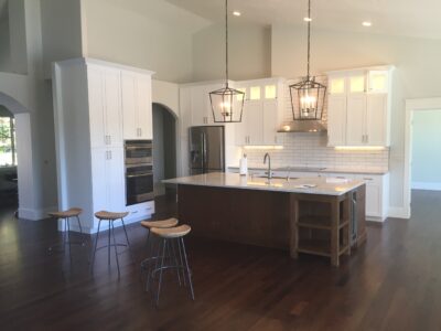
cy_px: 166
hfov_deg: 61.7
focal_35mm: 29
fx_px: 369
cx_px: 220
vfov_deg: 48.2
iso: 40
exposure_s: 1/30
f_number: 2.2
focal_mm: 4.15
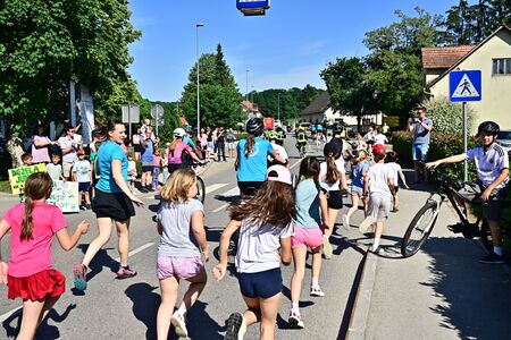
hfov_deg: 54.4
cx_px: 256
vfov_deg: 37.9
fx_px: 497
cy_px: 170
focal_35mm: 35
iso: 400
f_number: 13
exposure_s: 1/1000
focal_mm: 35
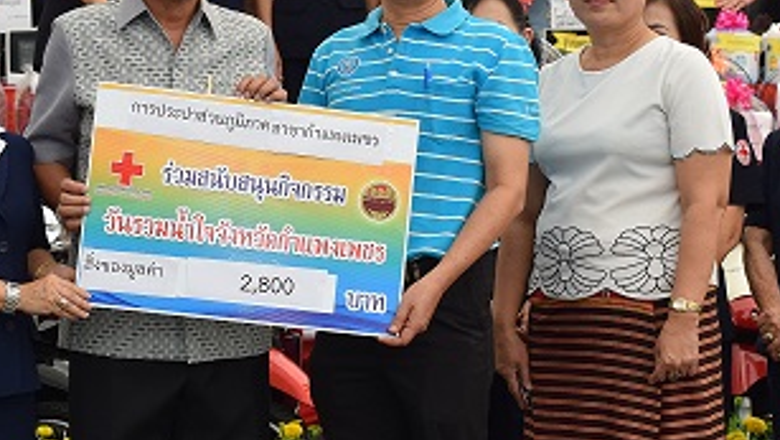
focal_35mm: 111
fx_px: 2303
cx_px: 313
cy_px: 231
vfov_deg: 10.9
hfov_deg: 19.2
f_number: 7.1
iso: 400
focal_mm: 29
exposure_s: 1/200
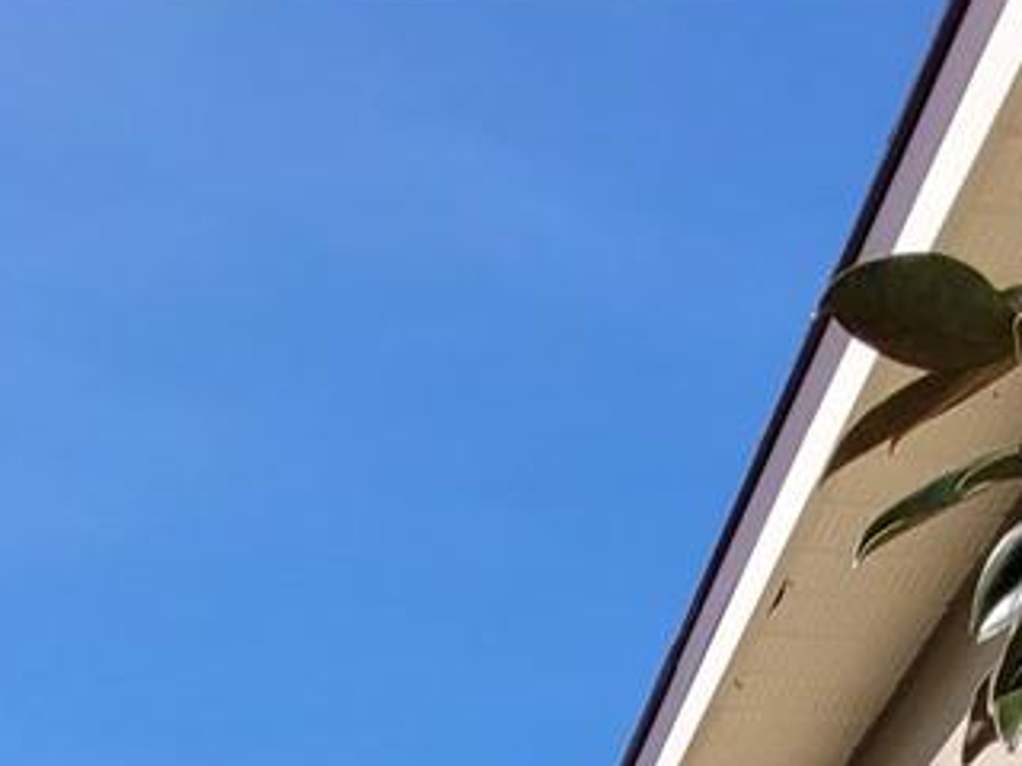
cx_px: 431
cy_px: 1896
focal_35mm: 65
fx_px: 1919
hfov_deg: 29.8
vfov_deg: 14.2
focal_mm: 1.74
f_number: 2.2
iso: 40
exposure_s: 1/1245
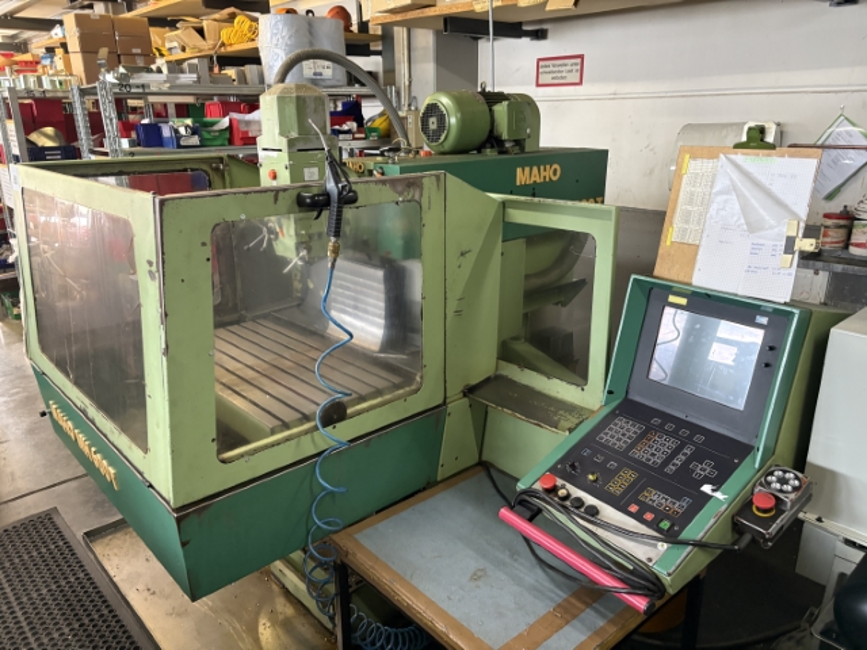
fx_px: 651
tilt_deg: -18.0
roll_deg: +1.7
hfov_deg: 67.3
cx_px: 434
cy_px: 325
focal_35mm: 26
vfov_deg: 53.1
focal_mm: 5.96
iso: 250
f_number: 1.6
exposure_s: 1/50
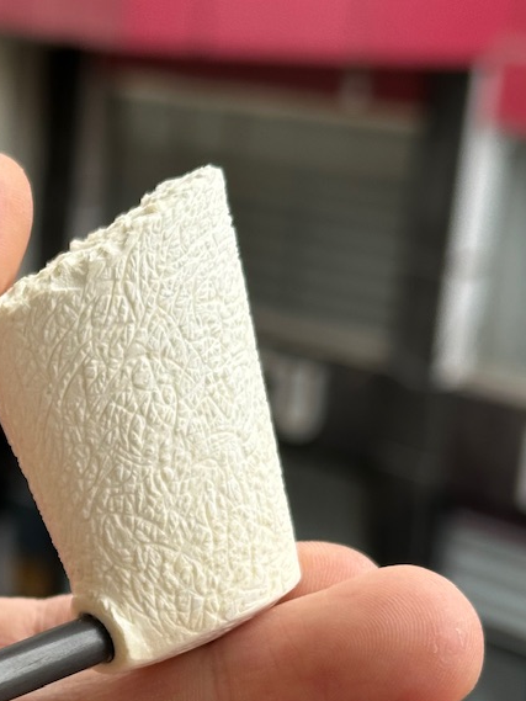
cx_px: -154
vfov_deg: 18.0
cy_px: 581
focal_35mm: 108
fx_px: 2187
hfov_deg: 13.2
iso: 64
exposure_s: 1/672
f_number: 1.78
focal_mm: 6.86
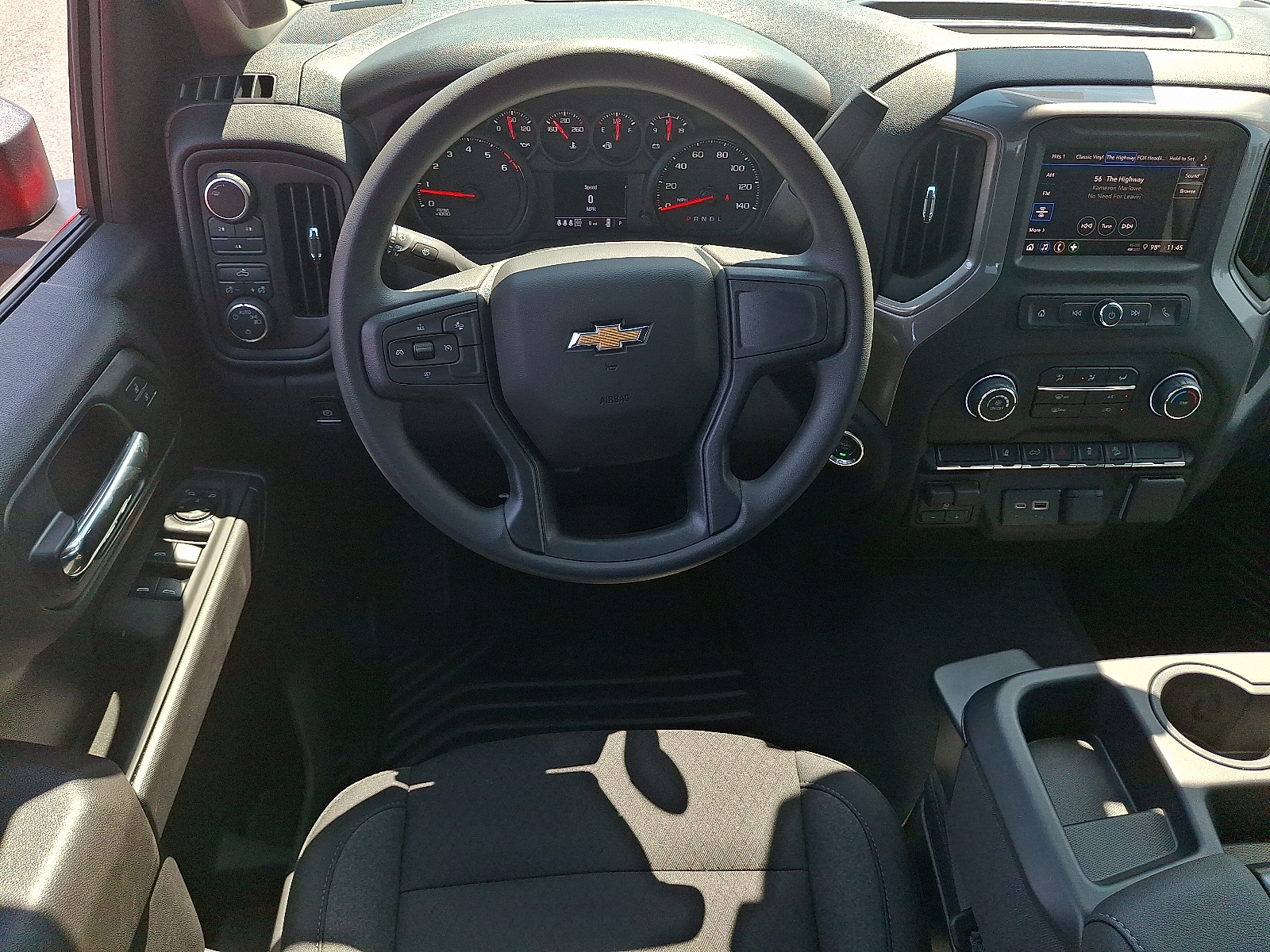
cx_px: 635
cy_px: 476
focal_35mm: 25
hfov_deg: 69.4
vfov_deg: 54.9
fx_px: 917
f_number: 1.8
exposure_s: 1/435
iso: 30
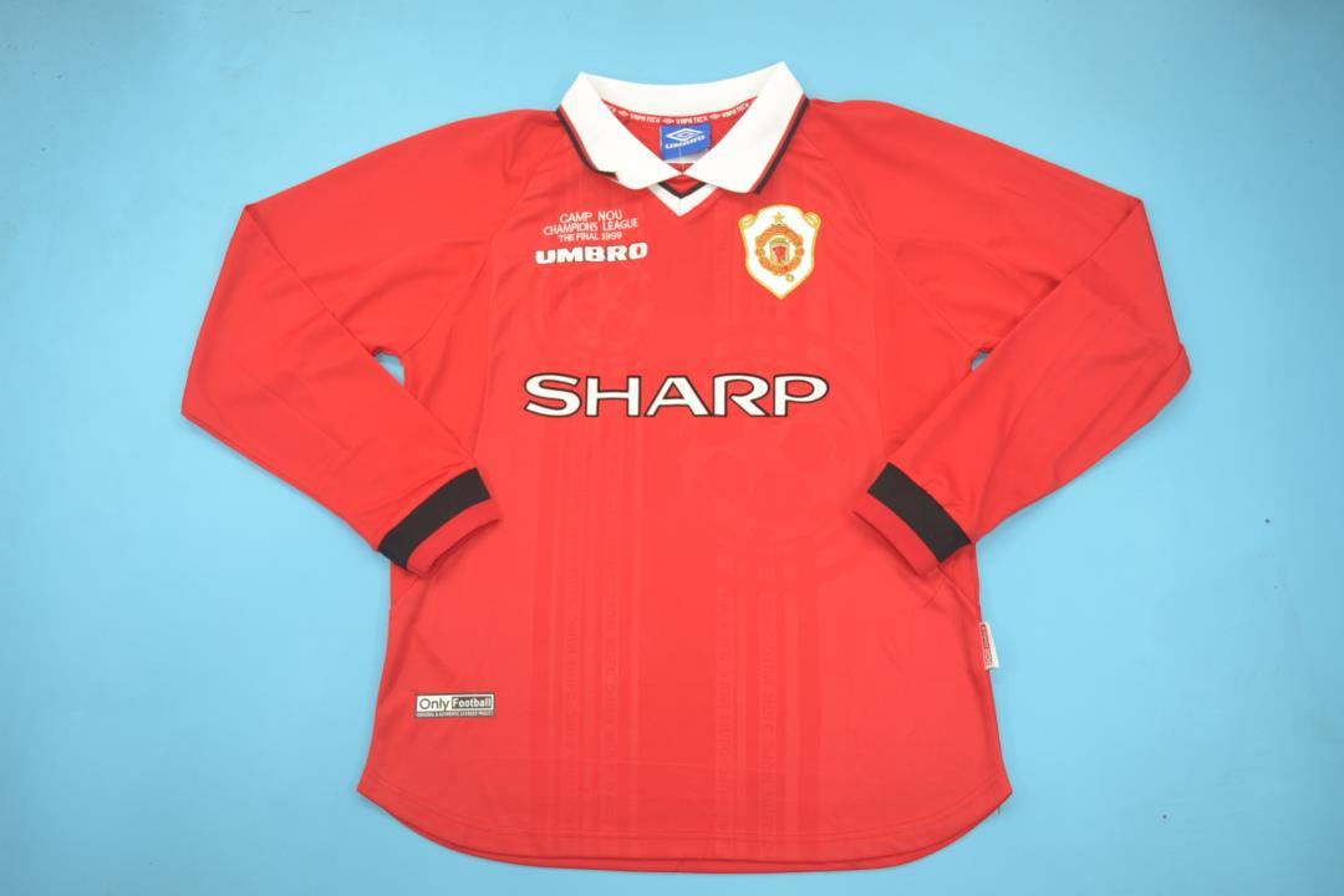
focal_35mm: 30
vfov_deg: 43.6
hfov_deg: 61.9
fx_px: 1120
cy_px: 448
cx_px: 672
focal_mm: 20
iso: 200
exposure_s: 1/80
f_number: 4.5
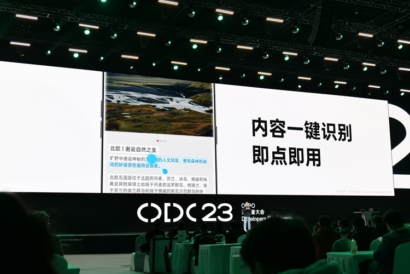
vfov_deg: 28.1
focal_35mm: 48
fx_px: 547
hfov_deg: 41.1
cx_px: 205
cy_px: 137
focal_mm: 48
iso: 1600
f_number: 5.6
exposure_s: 1/125
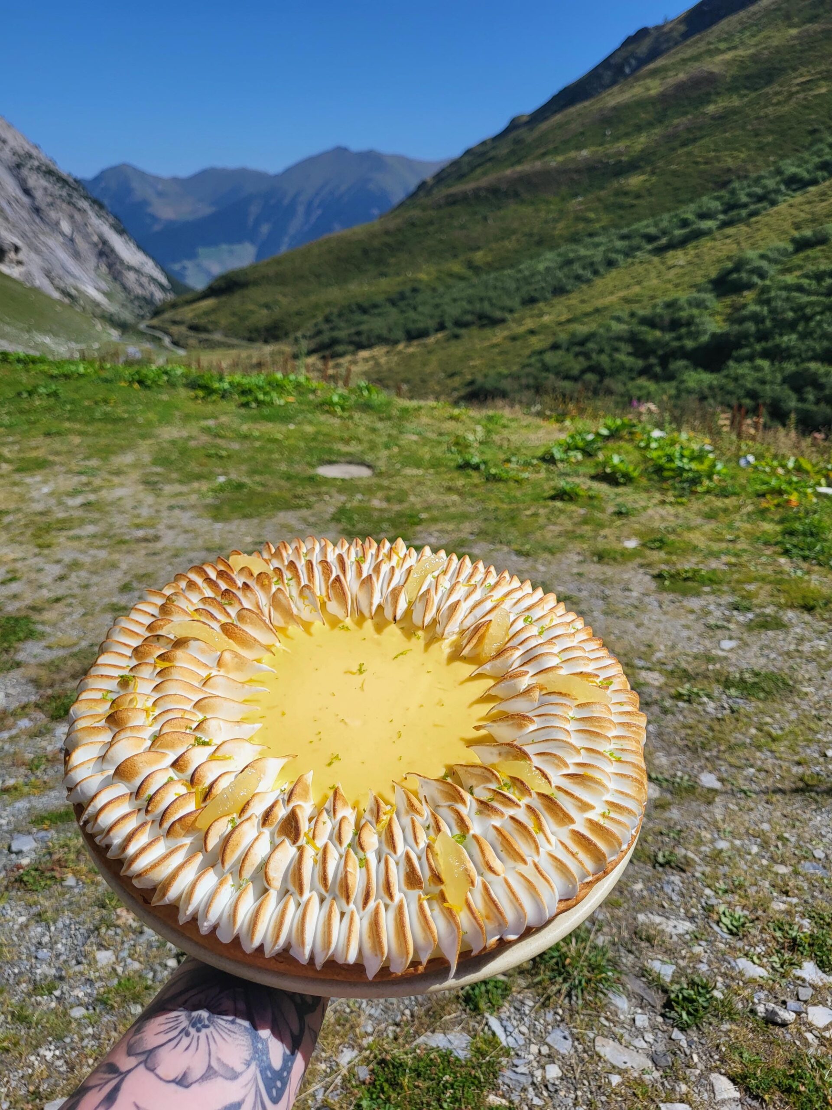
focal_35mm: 26
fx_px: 833
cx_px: 416
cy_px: 555
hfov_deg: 53.1
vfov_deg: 67.3
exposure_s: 1/4604
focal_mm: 5.4
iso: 40
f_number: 1.8
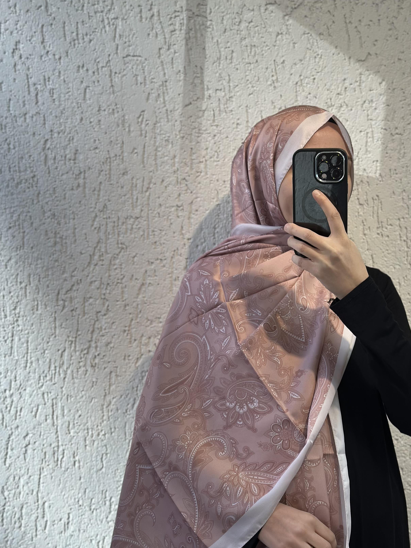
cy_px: 327
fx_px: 950
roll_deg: -2.4
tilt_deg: -16.3
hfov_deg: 24.4
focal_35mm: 60
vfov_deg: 32.1
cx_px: 233
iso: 80
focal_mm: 6.86
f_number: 1.78
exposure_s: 1/623
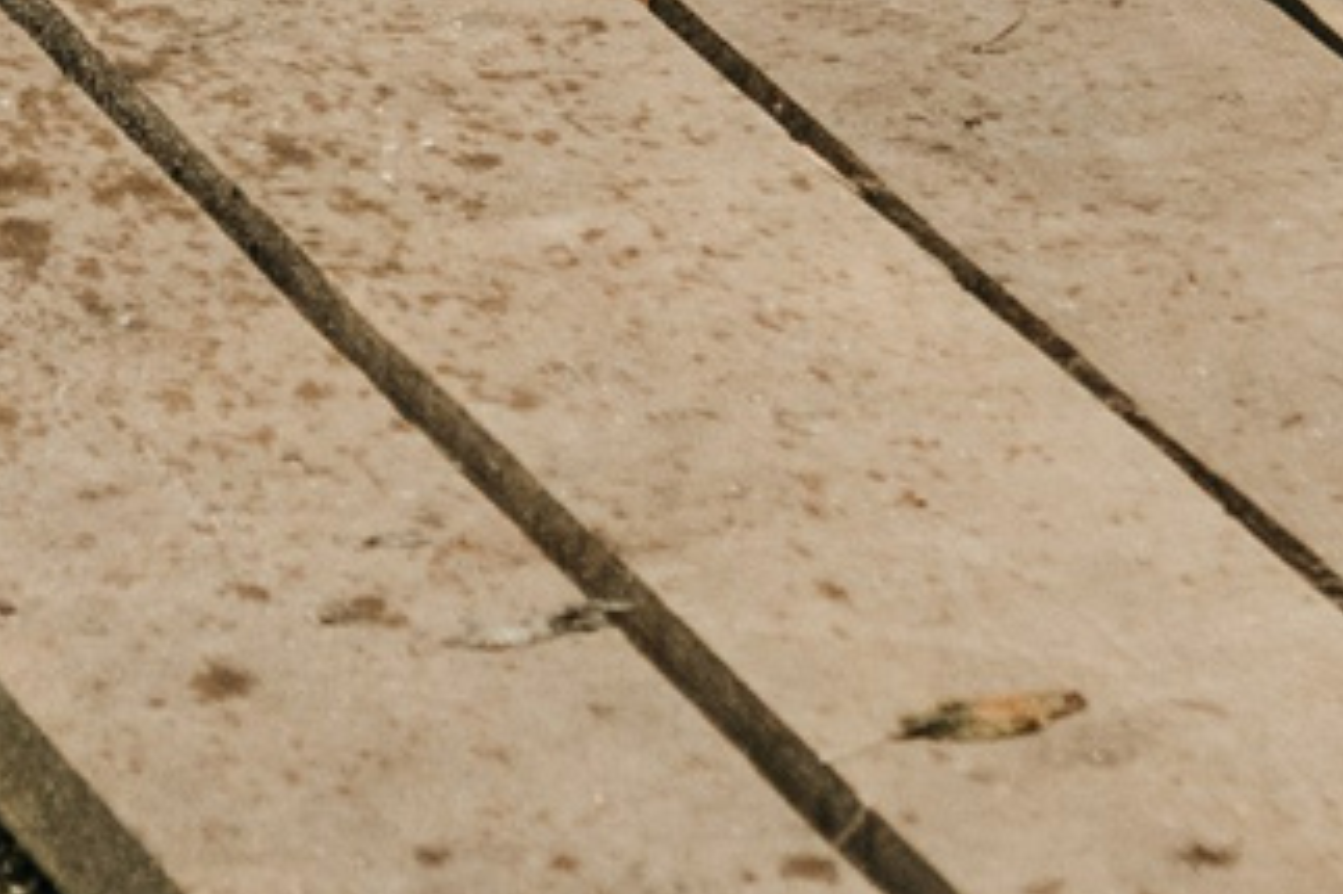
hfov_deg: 4.6
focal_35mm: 444
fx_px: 16554
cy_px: -1611
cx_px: 981
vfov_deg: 3.0
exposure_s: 1/160
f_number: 3.5
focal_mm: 56
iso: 250
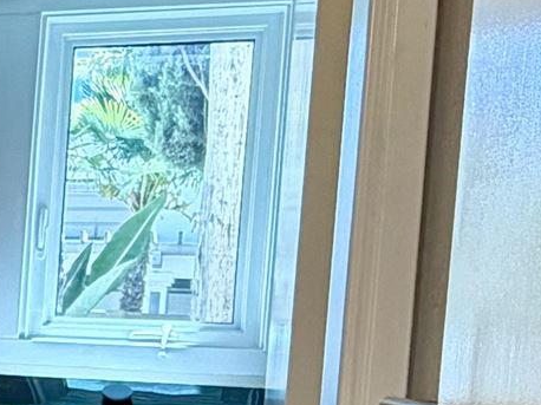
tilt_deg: -3.6
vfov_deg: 15.5
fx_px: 1468
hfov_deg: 16.3
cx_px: -528
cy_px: 393
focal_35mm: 94
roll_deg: -2.6
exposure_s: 1/120
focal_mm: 2.22
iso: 100
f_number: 2.2
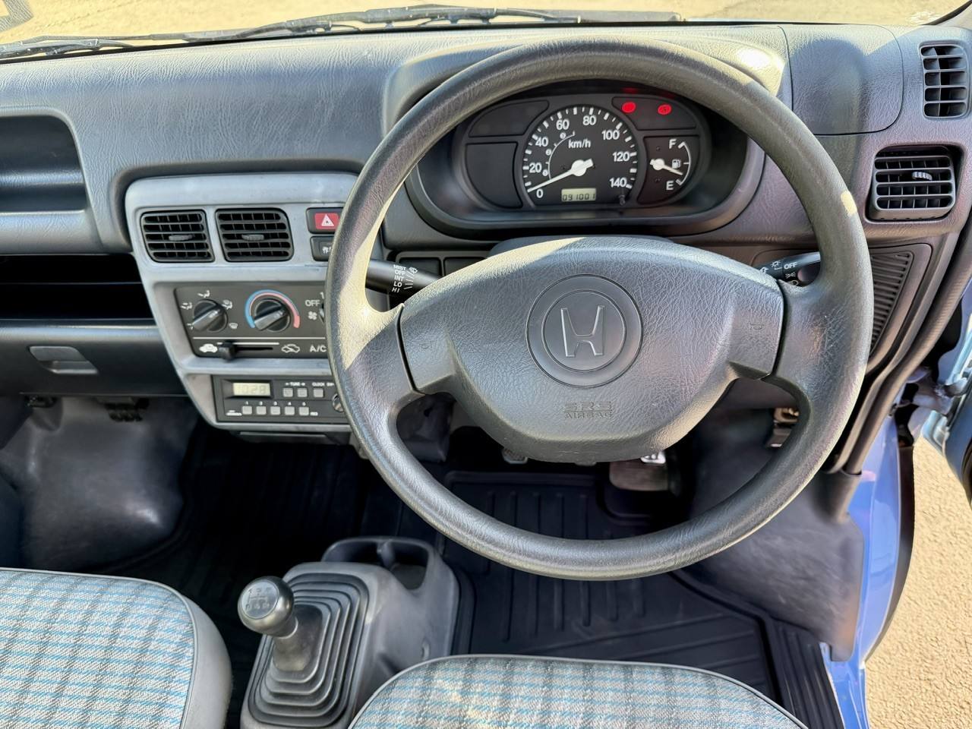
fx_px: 674
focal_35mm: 24
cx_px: 486
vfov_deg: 56.8
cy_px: 364
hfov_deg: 71.6
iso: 200
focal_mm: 6.76
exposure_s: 1/190
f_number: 1.78
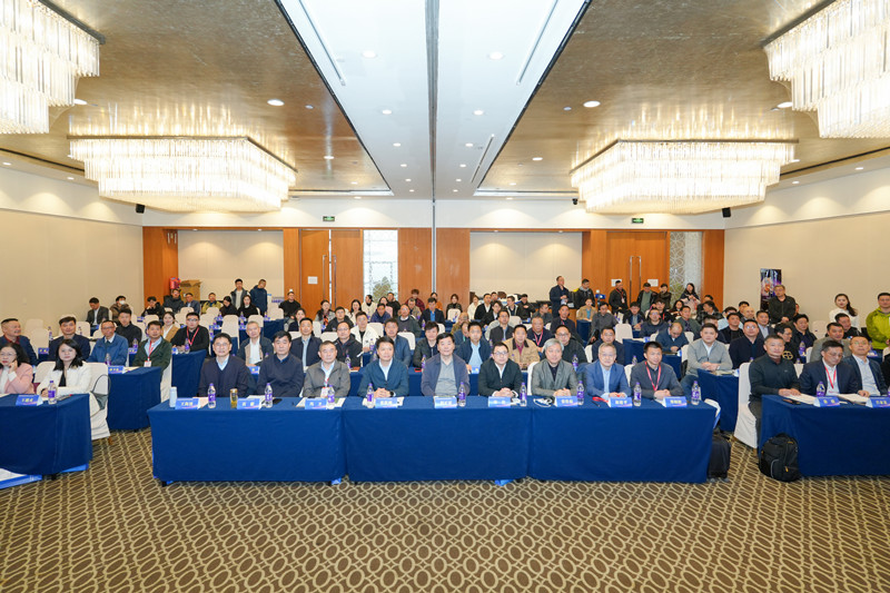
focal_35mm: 20
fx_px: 494
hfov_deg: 84.0
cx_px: 445
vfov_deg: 61.9
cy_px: 296
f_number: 4
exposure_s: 1/125
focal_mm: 20
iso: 800
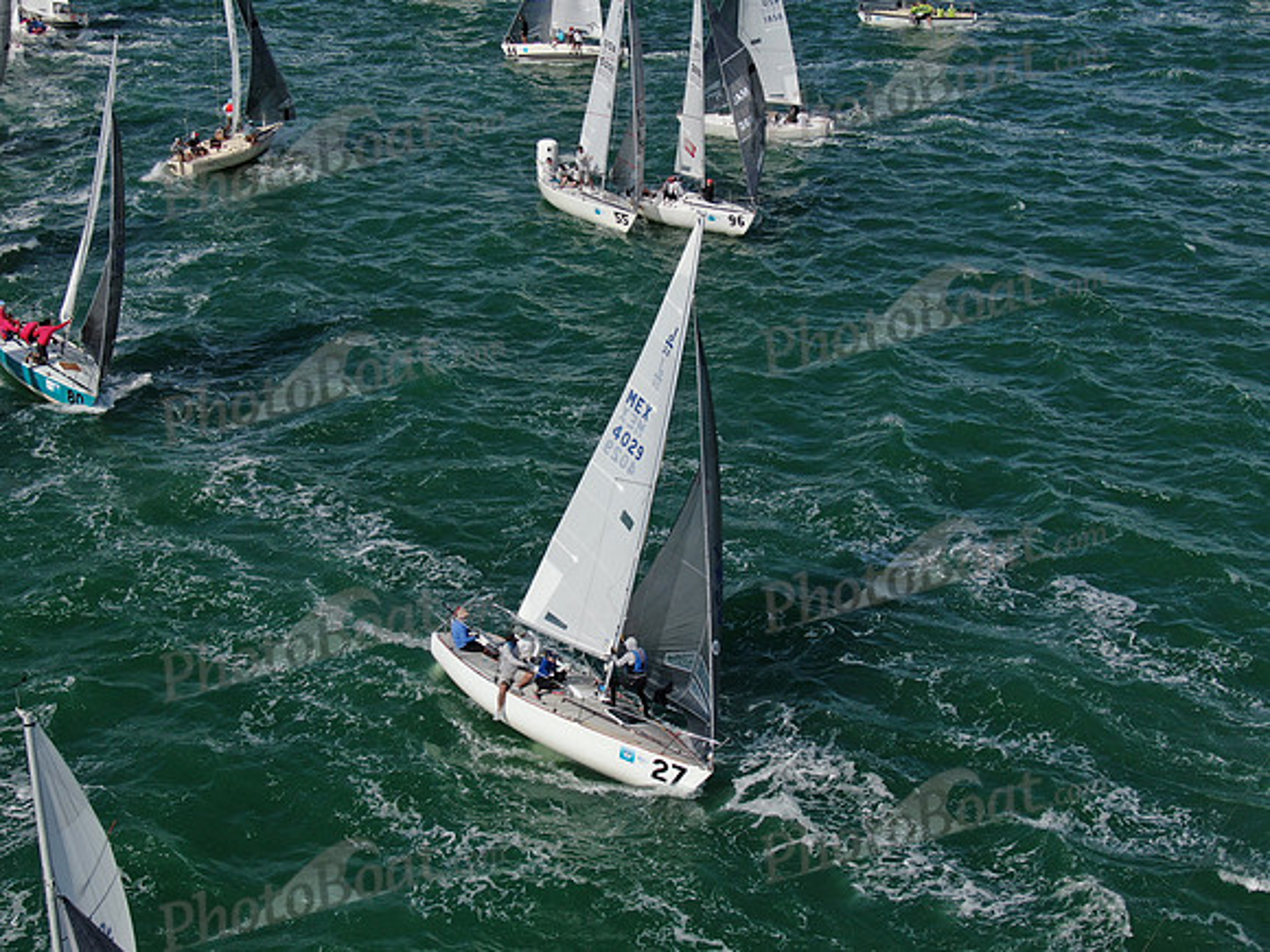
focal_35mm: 48
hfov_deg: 39.7
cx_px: 635
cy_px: 476
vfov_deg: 30.3
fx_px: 1761
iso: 100
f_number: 3.8
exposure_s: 1/1600
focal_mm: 8.6
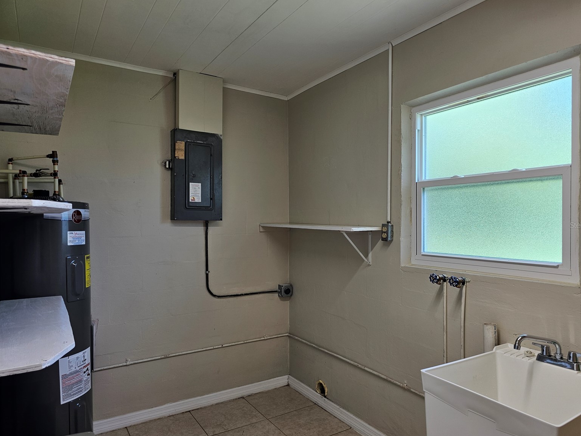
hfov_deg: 71.6
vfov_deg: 56.8
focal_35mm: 24
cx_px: 302
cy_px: 225
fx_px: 403
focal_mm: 6.3
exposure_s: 1/120
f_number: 1.7
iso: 50
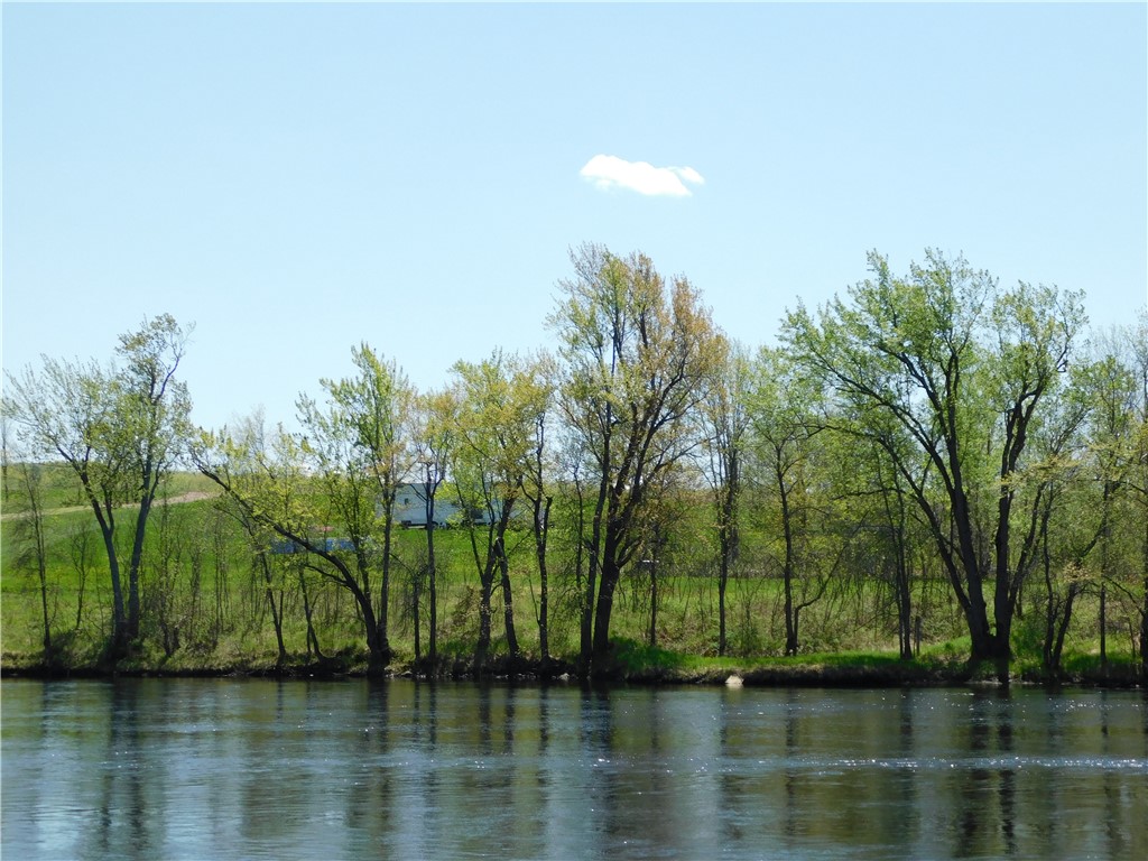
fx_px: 2355
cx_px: 574
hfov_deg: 27.4
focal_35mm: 71
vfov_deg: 20.7
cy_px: 430
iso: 125
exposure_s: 1/640
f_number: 4.3
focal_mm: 12.6
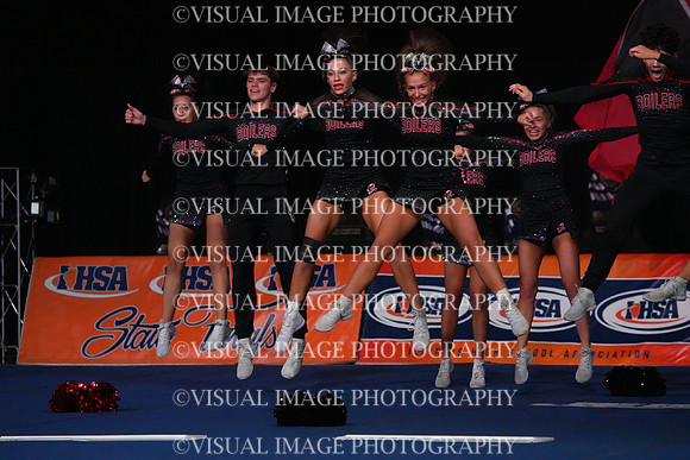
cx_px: 345
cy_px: 230
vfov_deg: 6.2
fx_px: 4217
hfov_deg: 9.4
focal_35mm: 220
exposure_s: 1/1250
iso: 16000
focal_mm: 220
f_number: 5.6
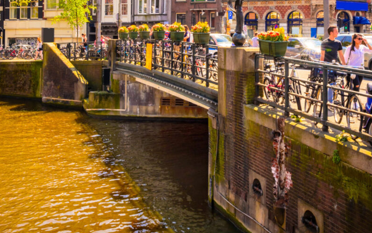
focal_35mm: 51
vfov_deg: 24.3
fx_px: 517
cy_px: 5
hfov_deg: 39.6
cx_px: 186
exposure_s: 1/200
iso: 250
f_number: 10
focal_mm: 22
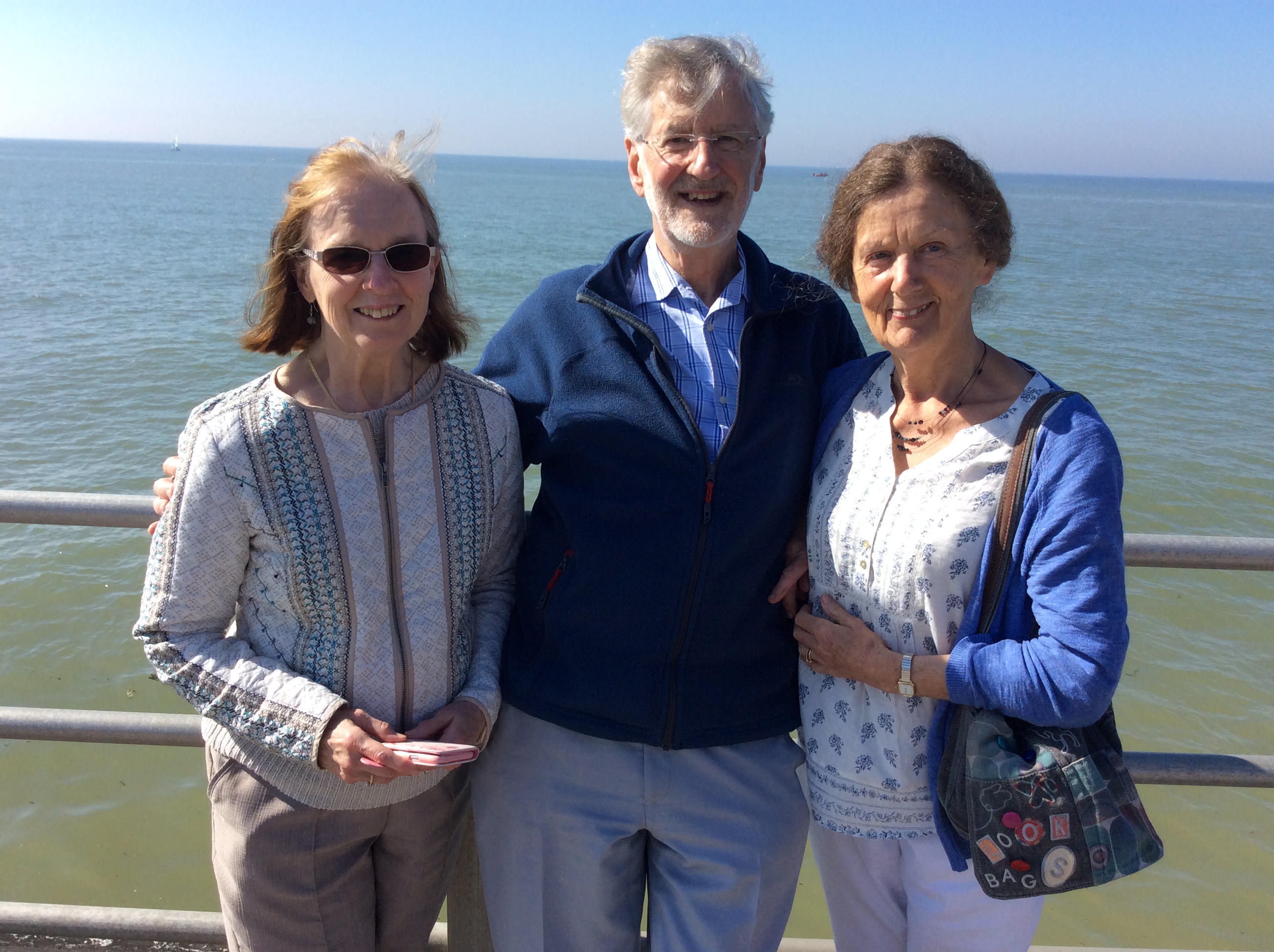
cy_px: 476
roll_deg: -1.6
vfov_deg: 44.1
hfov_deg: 56.9
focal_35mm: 32
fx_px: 1176
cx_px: 637
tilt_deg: -16.5
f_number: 2.4
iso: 32
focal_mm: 3.3
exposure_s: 1/1144
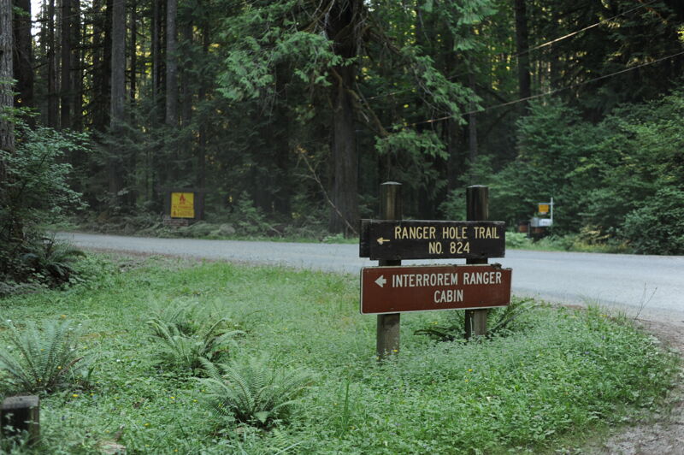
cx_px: 342
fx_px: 664
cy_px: 228
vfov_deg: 37.8
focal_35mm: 35
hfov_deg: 54.5
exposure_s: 1/60
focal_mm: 35
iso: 250
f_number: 3.2
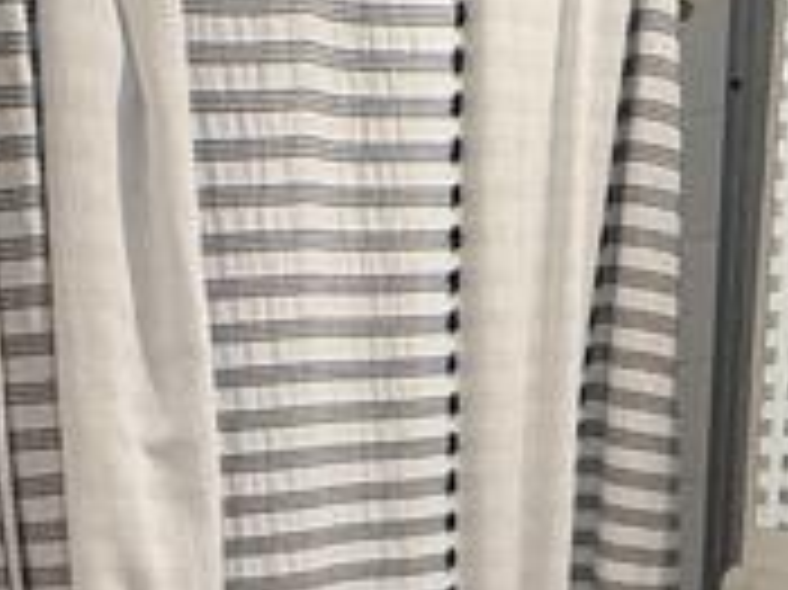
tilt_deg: -20.3
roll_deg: +1.9
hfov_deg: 23.7
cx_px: 261
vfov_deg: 15.6
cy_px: 1040
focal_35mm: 82
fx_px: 1865
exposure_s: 1/60
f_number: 2.2
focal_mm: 2.22
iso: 200
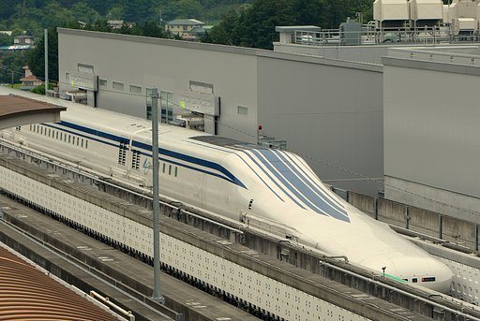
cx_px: 240
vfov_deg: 13.9
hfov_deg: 20.6
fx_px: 1322
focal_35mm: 99
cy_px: 160
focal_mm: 66
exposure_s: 1/250
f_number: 8
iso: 200
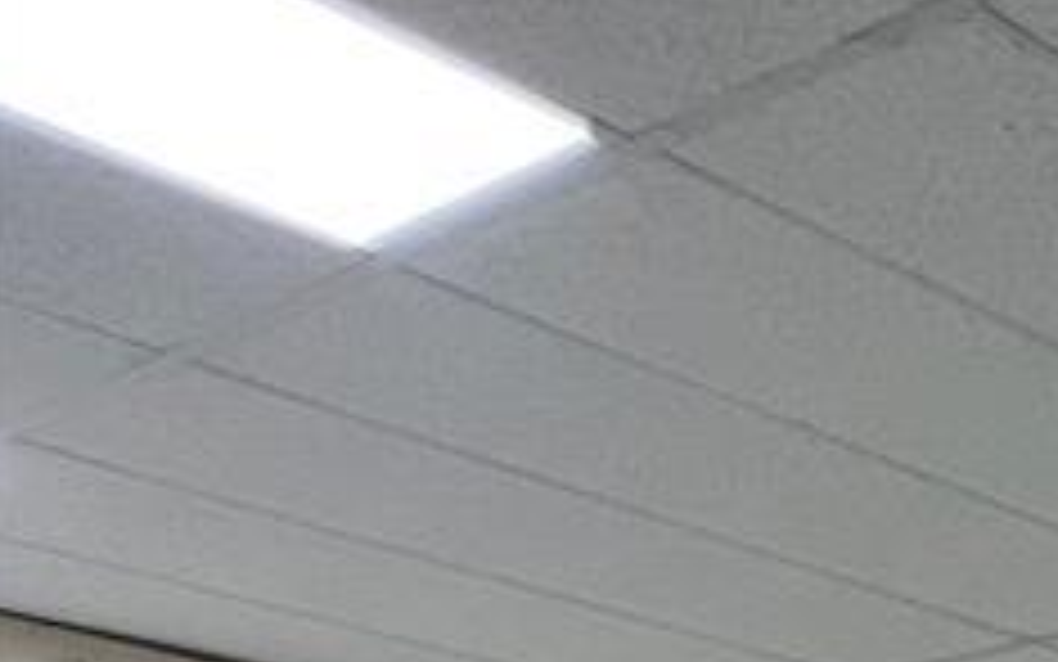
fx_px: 1730
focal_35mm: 60
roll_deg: -0.6
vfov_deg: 15.7
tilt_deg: -3.9
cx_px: 2292
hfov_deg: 17.5
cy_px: 1428
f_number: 1.8
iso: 125
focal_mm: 1.57
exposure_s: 1/120
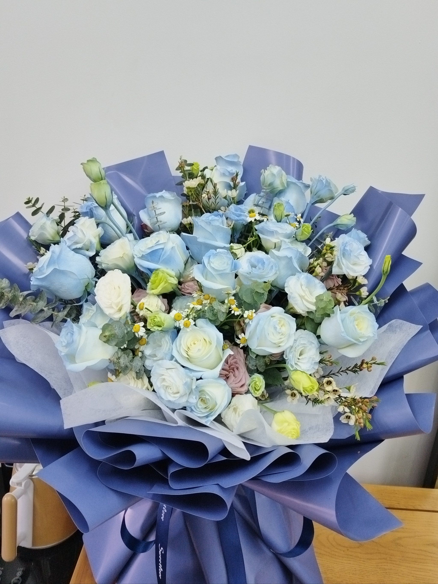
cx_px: 219
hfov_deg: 58.9
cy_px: 292
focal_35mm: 23
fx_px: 388
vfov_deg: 73.9
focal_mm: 5.52
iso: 2352
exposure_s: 1/100
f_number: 1.9
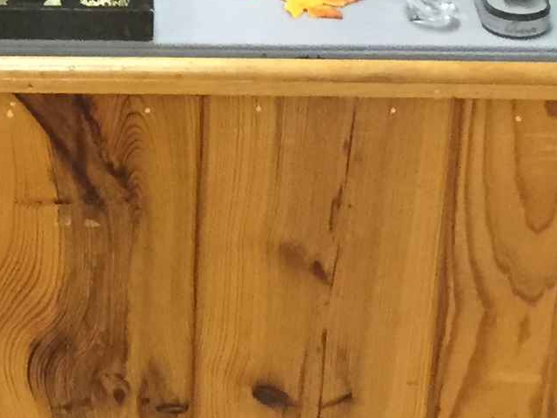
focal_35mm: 148
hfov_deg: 12.6
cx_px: -290
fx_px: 2381
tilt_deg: -26.6
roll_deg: +4.4
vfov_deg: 9.9
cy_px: -27
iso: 160
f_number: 2.2
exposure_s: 1/30
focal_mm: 4.15
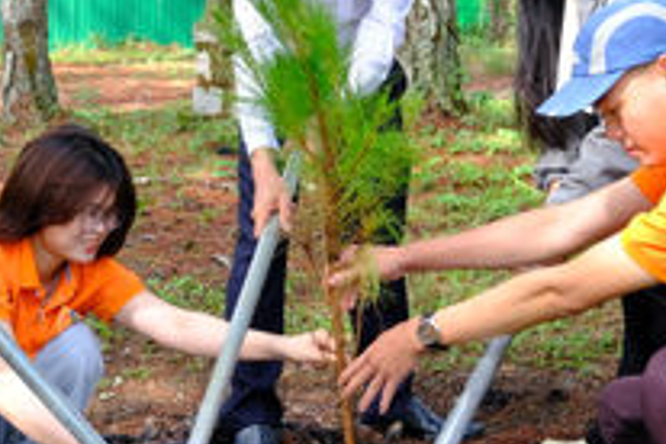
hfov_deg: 23.5
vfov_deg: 15.9
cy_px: 164
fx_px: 1591
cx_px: 222
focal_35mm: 86
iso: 640
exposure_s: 1/400
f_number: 4
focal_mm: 22.3
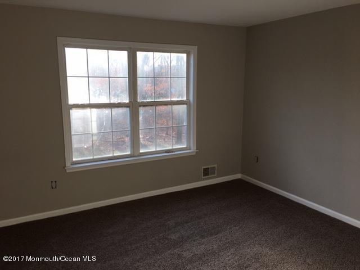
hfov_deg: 61.7
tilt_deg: -7.4
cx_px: 180
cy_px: 135
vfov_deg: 48.2
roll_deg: -0.9
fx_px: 302
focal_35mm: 29
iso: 25
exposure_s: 1/138
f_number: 2.2
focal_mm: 4.15
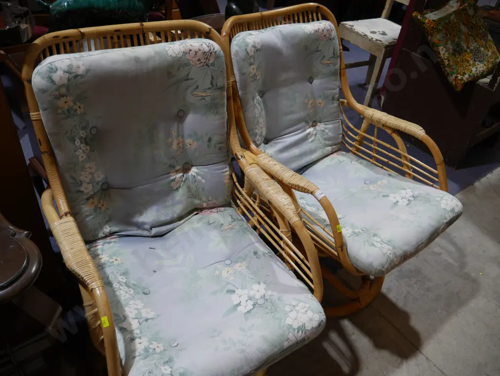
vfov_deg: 49.8
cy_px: 188
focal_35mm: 28
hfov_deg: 63.4
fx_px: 405
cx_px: 250
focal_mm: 14
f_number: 3.5
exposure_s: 1/100
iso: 200
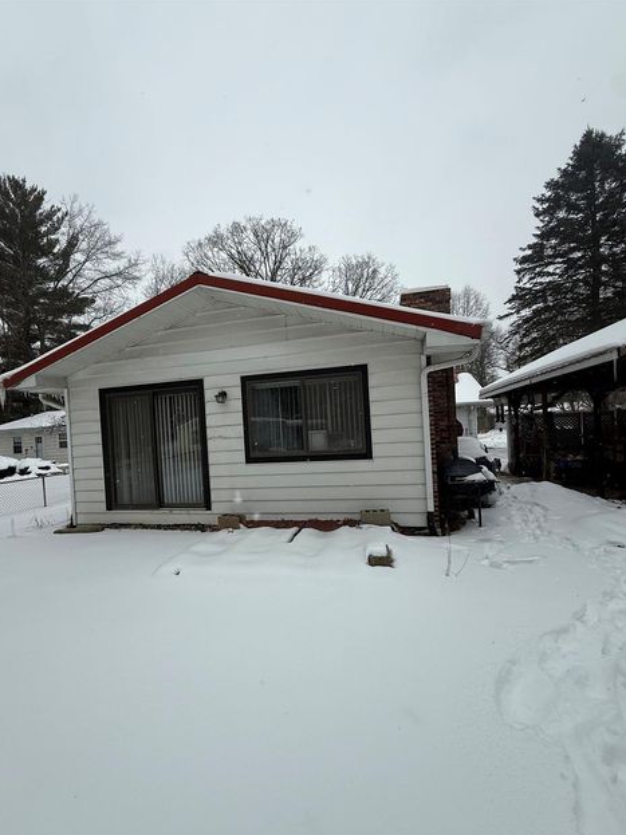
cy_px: 443
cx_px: 294
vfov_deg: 98.1
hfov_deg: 81.6
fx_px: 362
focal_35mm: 15
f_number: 2.2
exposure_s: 1/1033
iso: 50
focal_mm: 2.22
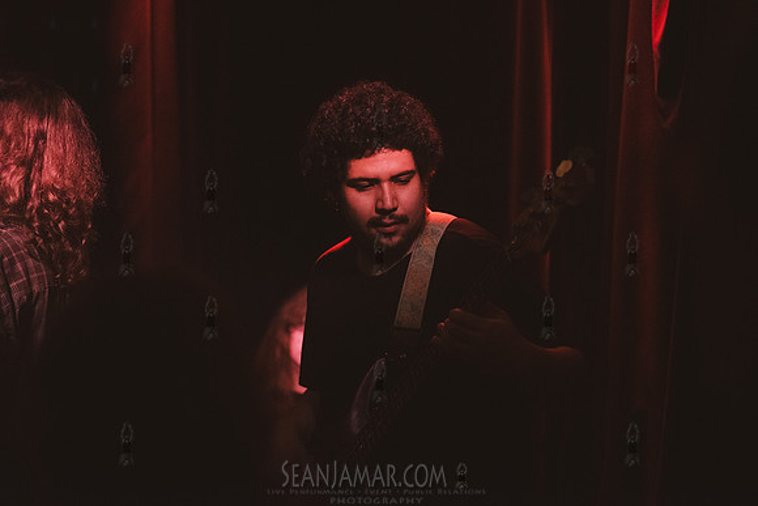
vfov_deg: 17.1
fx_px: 1685
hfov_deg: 25.4
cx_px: 379
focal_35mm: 80
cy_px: 253
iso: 8000
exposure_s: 1/400
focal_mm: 80
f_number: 2.8
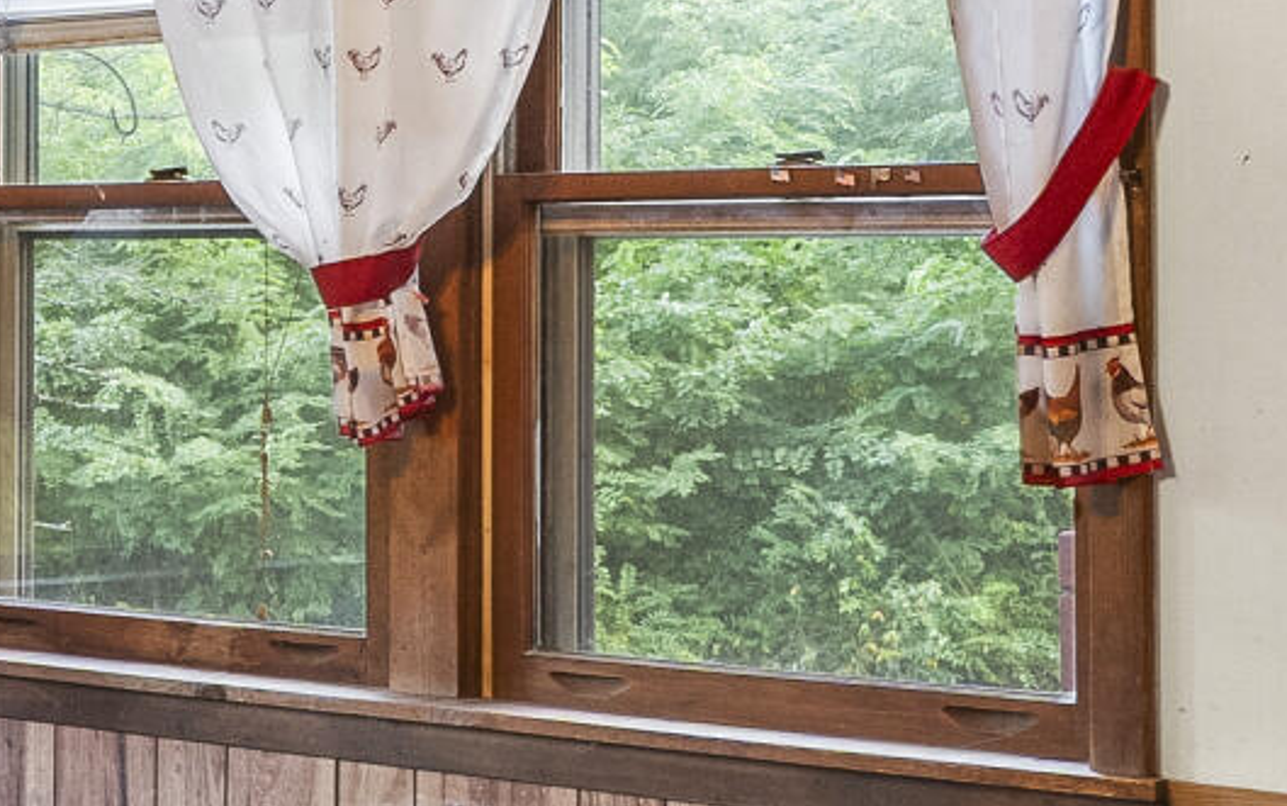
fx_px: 3649
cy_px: 263
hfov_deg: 17.3
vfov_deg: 12.6
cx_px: -820
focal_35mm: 104
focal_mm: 18
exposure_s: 1/3
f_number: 8
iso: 400
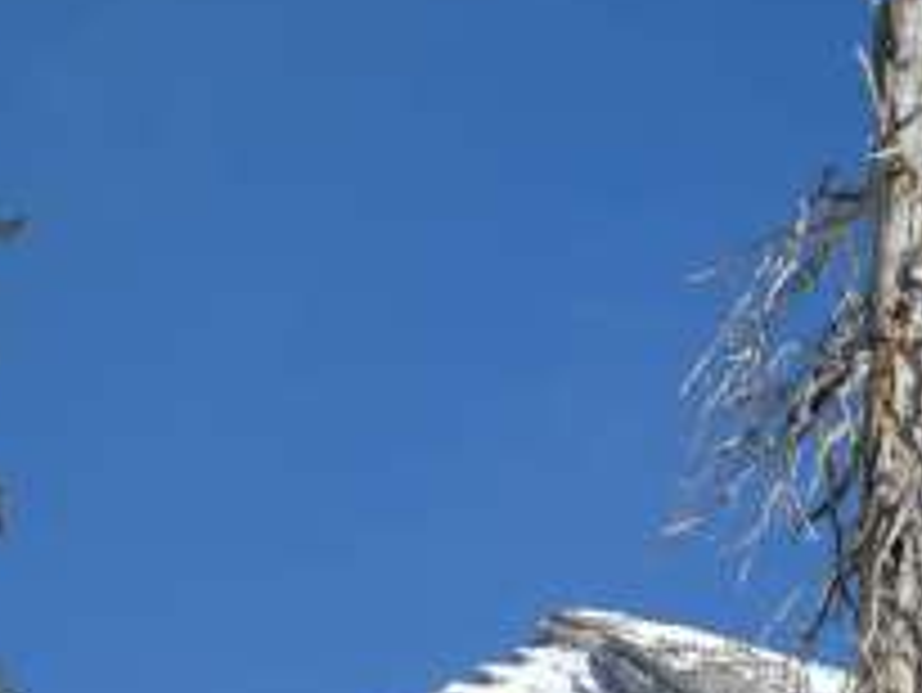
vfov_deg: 6.8
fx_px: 5810
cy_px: 324
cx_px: 661
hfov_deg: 9.1
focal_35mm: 218
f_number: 5.2
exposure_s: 1/500
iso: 80
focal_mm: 22.3
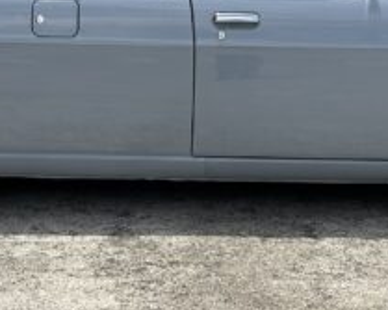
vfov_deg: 18.3
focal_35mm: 84
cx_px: 206
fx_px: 964
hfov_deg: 22.8
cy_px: 147
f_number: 1.5
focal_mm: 5.7
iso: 50
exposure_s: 1/3460
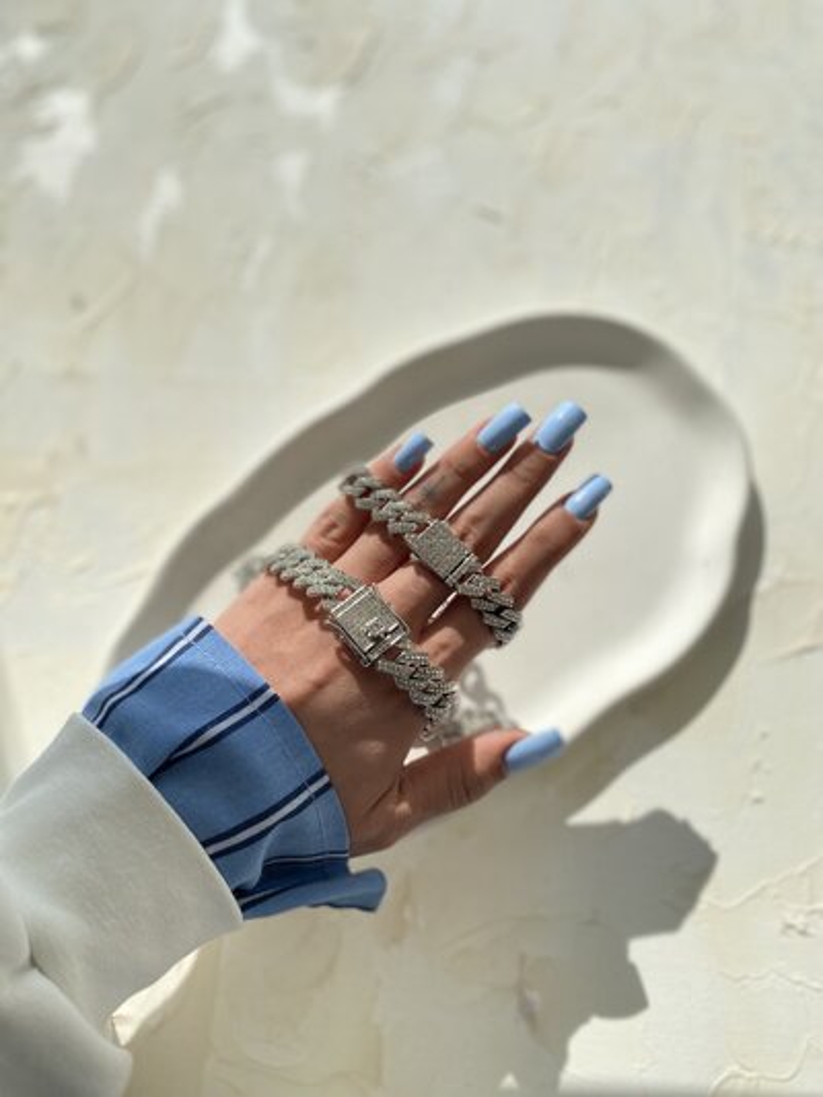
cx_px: 412
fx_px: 824
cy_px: 548
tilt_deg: -68.7
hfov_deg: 53.1
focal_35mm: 26
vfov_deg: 67.3
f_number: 1.8
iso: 32
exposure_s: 1/3040
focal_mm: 4.25
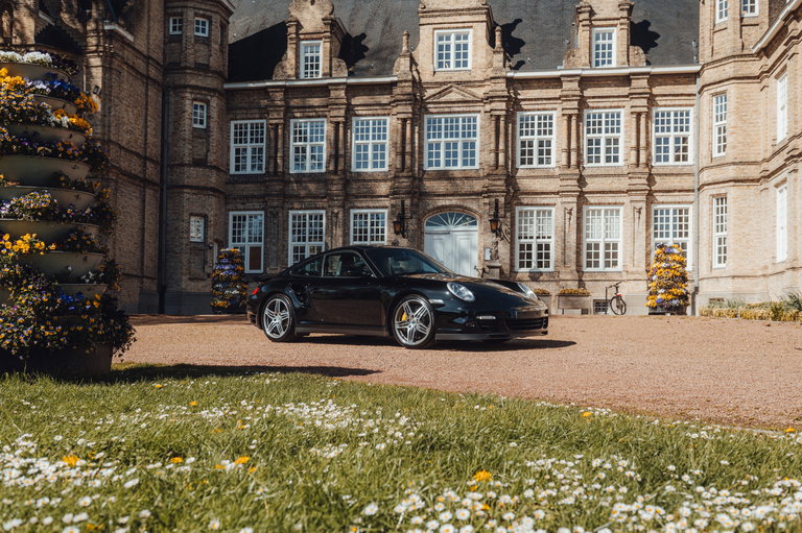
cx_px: 401
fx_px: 846
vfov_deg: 35.0
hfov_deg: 50.7
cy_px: 266
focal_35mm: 38
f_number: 5.6
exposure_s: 1/160
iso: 100
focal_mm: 38
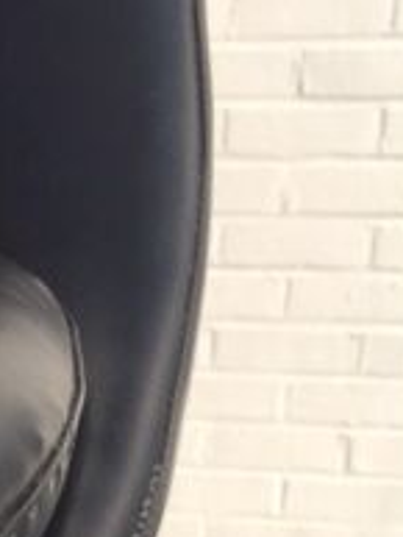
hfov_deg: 14.5
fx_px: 1489
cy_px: 398
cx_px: -183
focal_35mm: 96
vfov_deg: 20.3
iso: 32
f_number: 2.2
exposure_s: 1/1883
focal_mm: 4.15
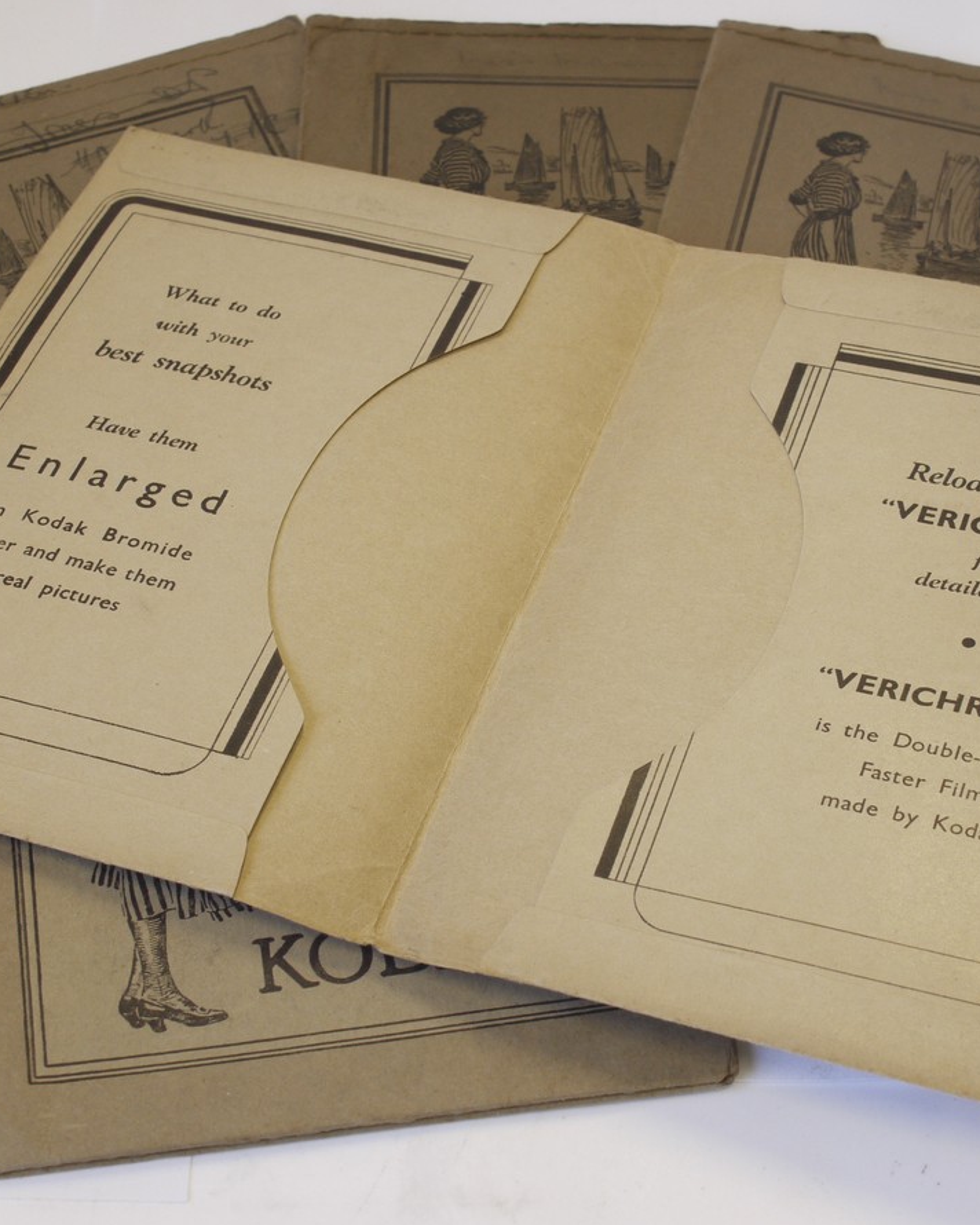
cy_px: 615
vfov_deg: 24.1
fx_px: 2864
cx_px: 524
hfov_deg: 19.4
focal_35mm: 79
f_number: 8
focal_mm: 30
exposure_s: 1/40
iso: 400
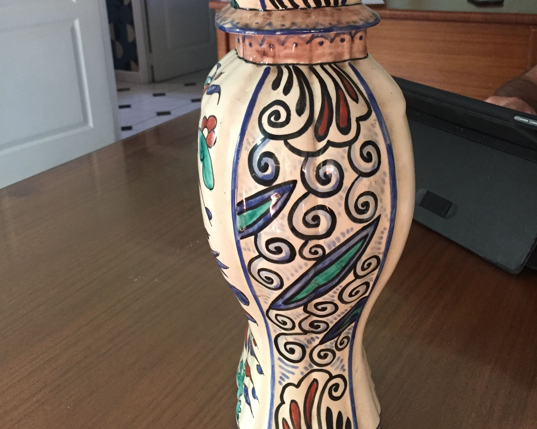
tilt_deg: -19.0
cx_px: 269
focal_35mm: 38
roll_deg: +1.8
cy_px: 130
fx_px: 604
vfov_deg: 38.5
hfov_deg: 47.9
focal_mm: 4.15
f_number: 2.2
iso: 250
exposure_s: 1/33
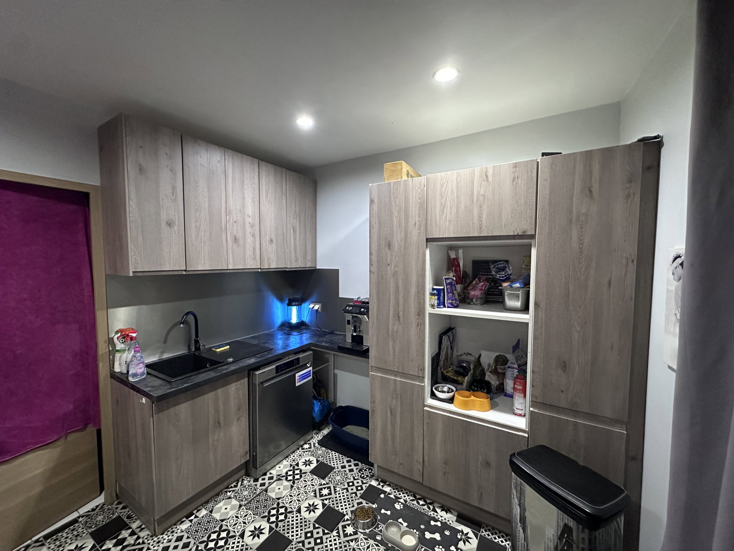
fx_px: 297
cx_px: 367
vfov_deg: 85.7
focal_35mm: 14
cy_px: 276
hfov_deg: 102.1
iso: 800
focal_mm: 2.22
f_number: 2.2
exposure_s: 1/50
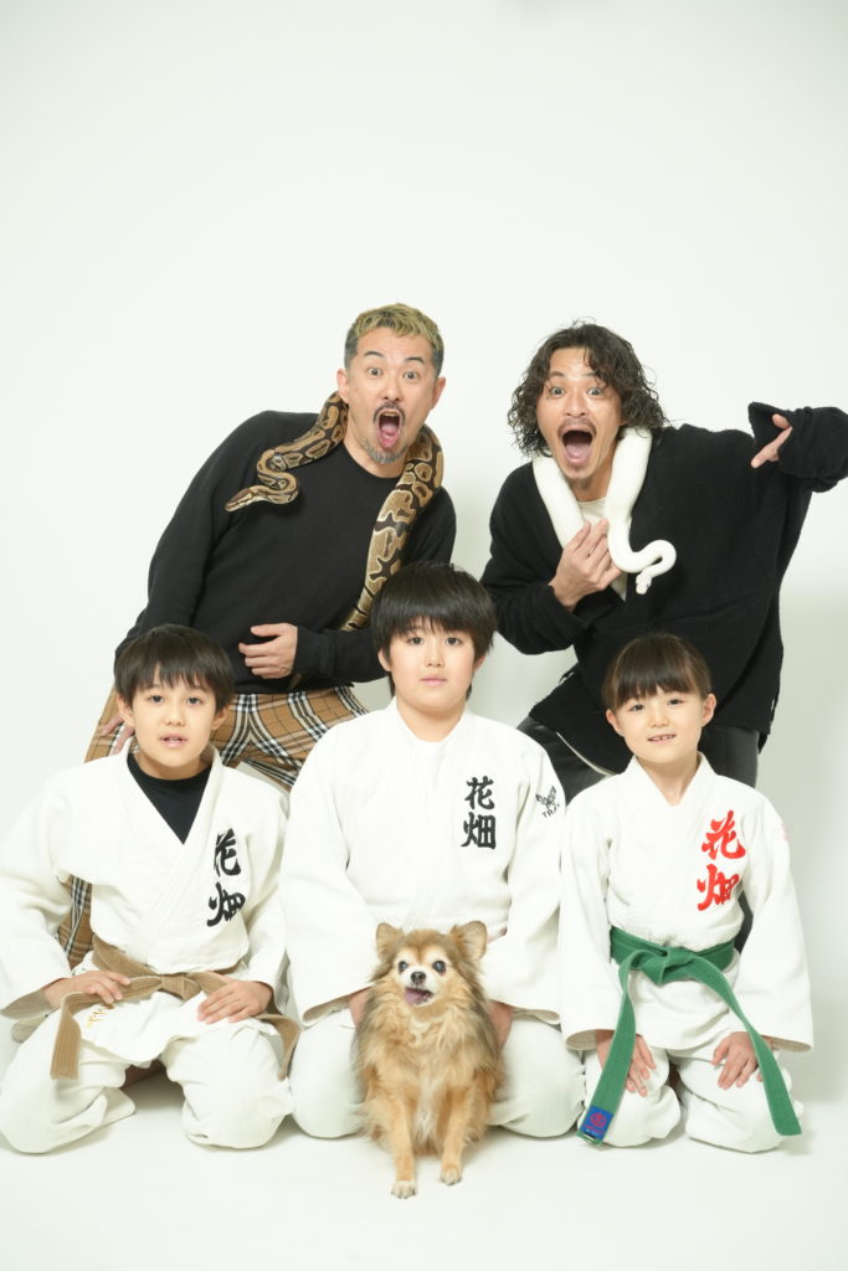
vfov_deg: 43.6
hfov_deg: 29.9
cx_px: 424
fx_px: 1589
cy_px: 636
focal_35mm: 45
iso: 1600
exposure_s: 1/125
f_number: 10
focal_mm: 45
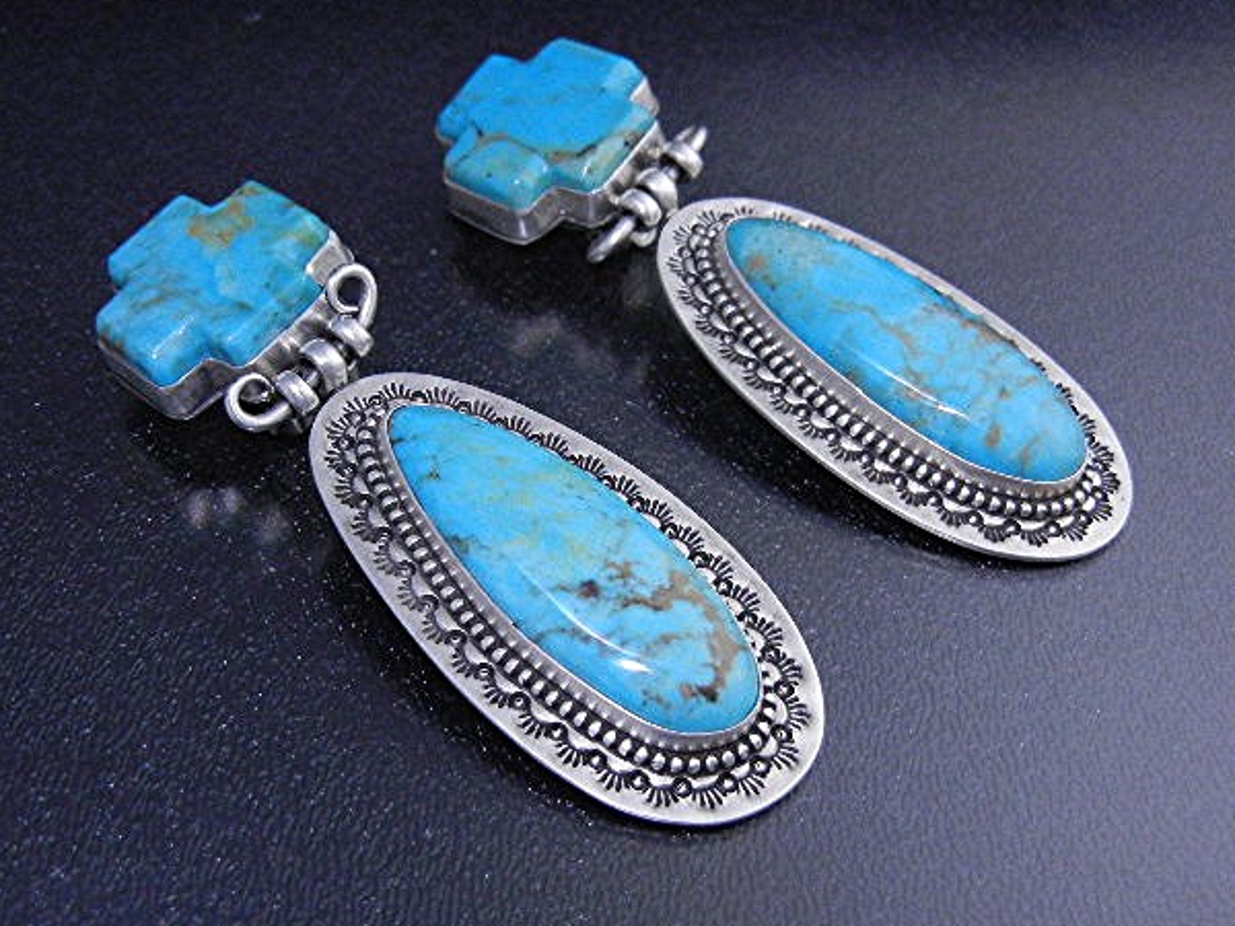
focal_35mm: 48
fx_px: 1713
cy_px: 447
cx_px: 591
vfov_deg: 30.3
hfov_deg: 39.6
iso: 800
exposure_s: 1/30
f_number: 7.6
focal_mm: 8.1
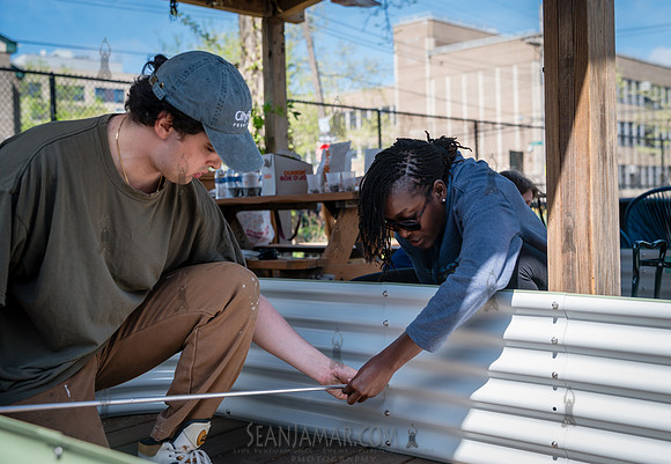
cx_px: 352
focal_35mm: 43
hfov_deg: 45.4
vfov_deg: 32.2
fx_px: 802
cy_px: 229
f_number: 3.5
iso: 100
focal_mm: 41
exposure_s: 1/500
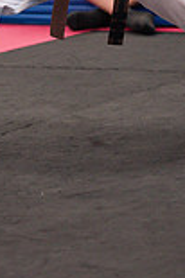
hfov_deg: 4.3
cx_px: 101
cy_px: -111
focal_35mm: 320
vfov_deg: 6.4
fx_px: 2472
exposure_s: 1/400
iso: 1600
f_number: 3.5
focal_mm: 110
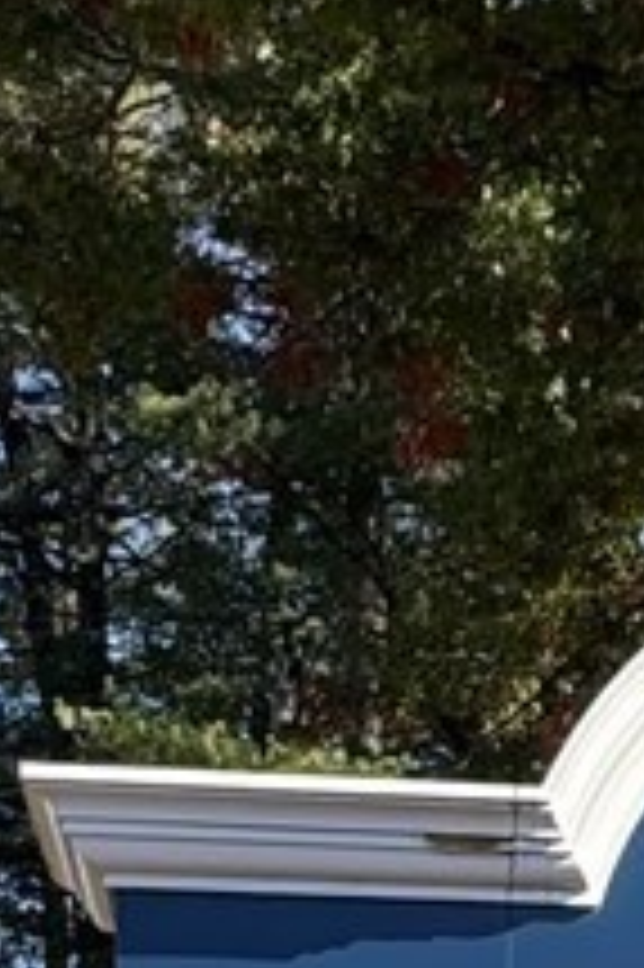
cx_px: 757
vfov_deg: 17.2
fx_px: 2795
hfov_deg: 12.8
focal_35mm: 104
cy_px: 1562
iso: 40
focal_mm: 2.22
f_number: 2.2
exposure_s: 1/418
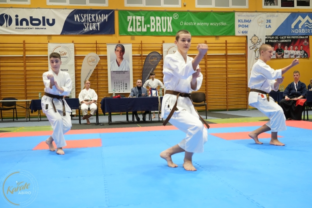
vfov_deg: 33.4
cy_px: 104
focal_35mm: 40
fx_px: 347
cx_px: 156
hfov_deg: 48.5
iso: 5000
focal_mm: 40
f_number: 4.5
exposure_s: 1/250
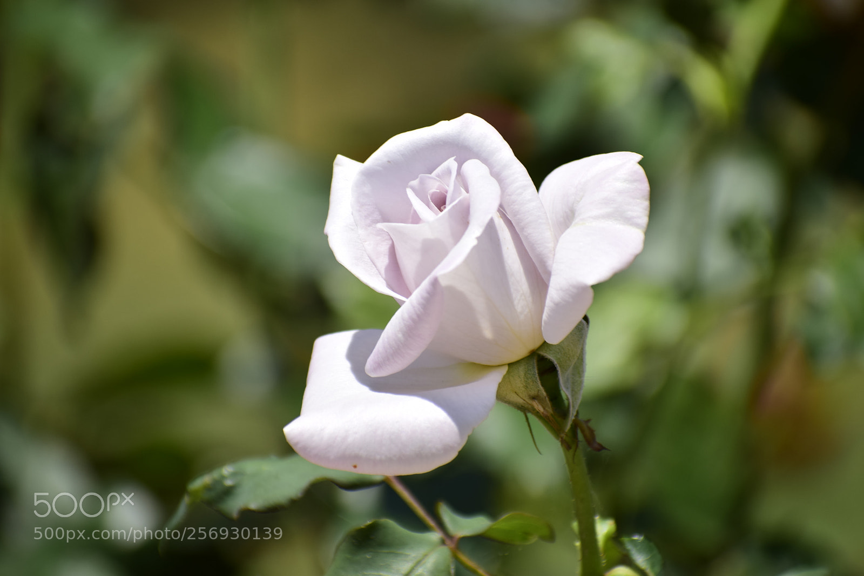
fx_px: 10797
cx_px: 432
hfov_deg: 4.6
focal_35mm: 450
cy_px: 288
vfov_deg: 3.1
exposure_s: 1/640
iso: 100
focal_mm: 300
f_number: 6.3
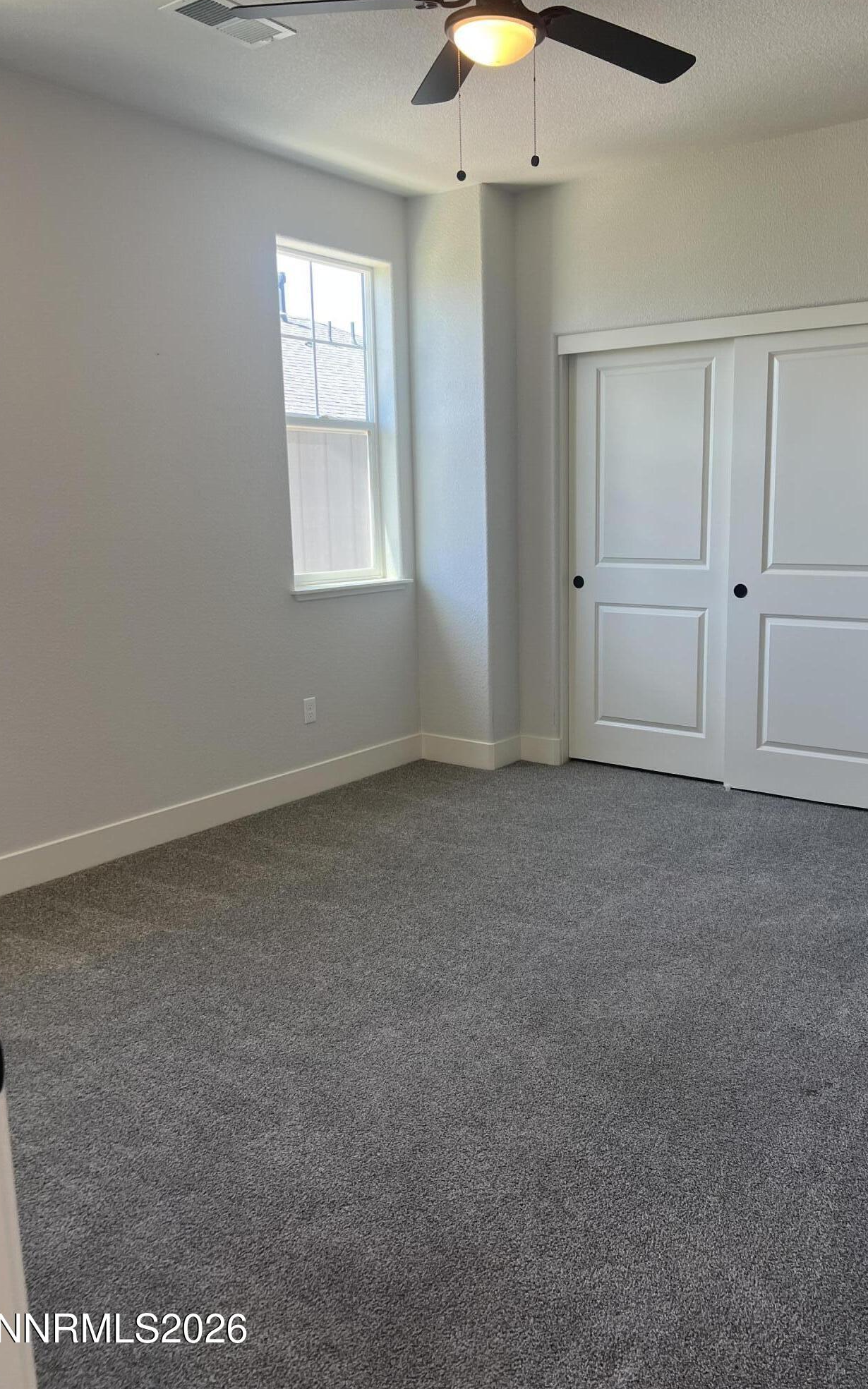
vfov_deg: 66.5
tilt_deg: -8.0
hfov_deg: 44.3
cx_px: 519
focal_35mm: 28
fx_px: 1060
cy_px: 688
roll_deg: +0.4
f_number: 1.5
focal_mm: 5.7
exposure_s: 1/120
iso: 50
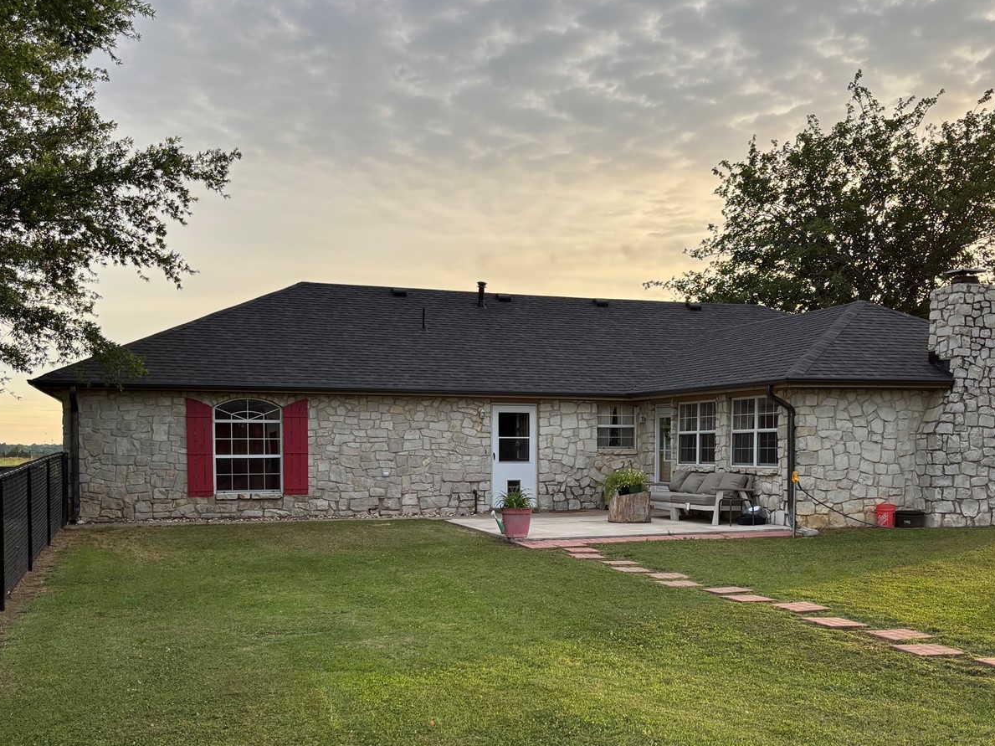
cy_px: 485
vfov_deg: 34.1
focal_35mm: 42
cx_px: 589
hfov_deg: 44.6
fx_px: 1207
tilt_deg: -2.1
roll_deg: +0.9
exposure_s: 1/662
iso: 50
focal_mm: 5.96
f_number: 1.6
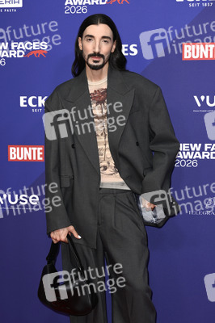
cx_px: 108
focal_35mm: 70
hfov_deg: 19.4
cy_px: 162
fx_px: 628
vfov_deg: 28.9
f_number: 5.6
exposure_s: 1/250
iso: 500
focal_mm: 70
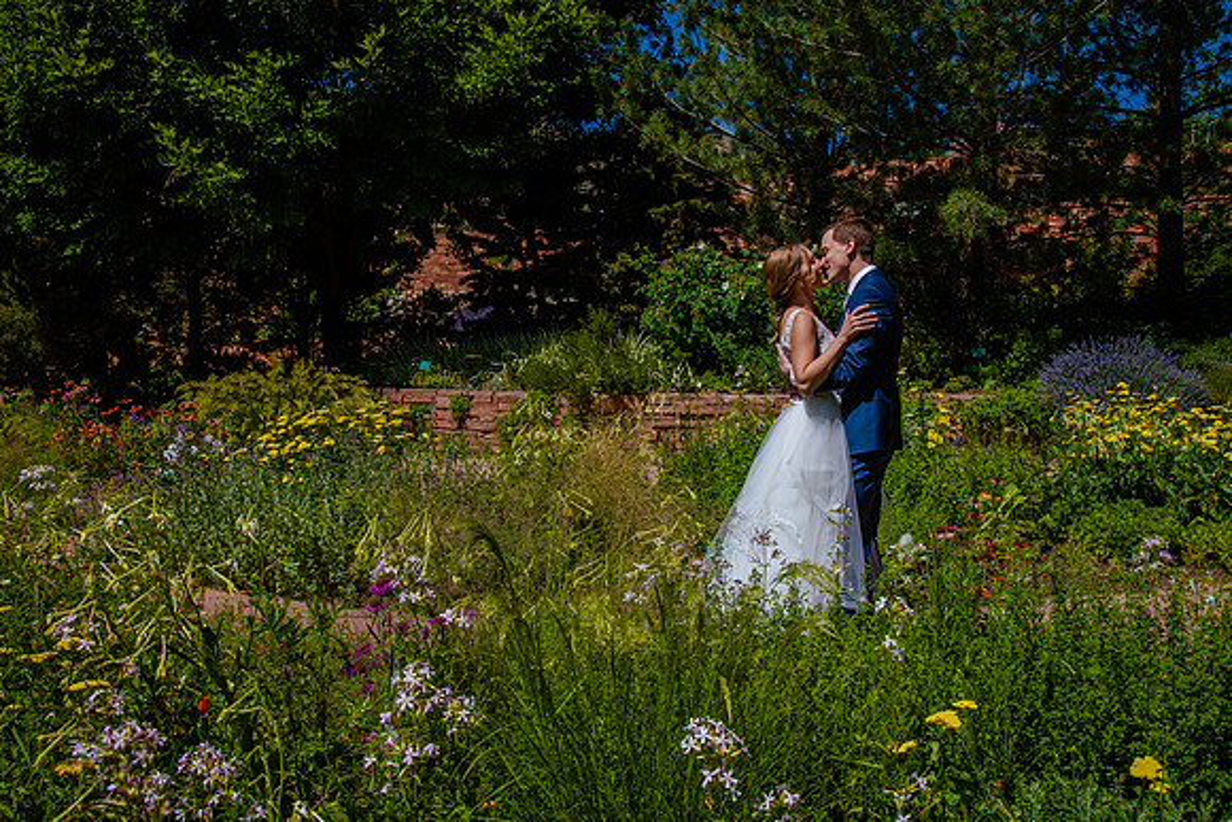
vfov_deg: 36.5
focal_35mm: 36
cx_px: 618
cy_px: 405
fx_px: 1248
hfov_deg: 52.6
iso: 200
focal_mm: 35
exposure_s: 1/320
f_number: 10
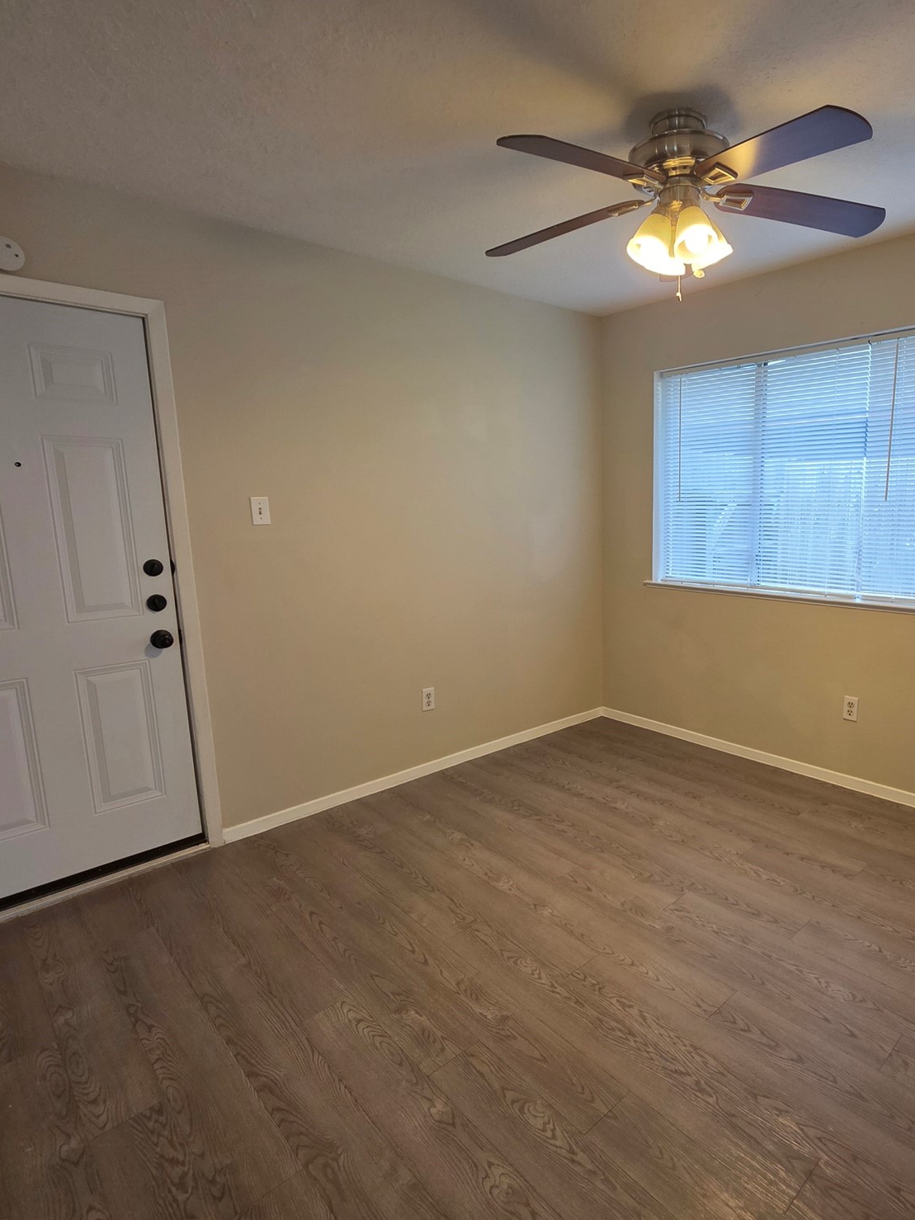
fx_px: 634
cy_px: 609
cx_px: 615
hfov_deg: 69.4
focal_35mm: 18
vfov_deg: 87.8
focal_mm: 2.2
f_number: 1.9
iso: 160
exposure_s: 1/60
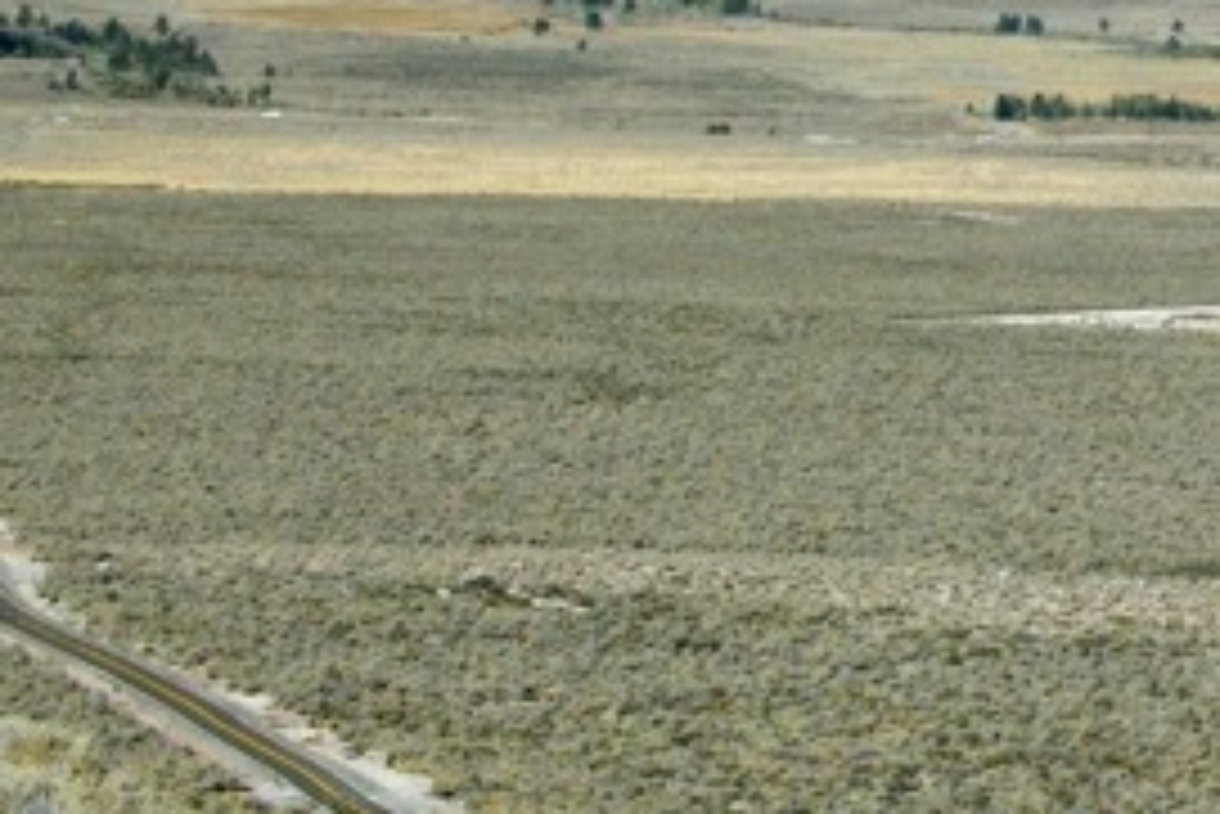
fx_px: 8437
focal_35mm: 249
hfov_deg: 8.0
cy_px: -461
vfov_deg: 5.5
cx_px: 2030
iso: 800
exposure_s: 1/750
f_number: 8
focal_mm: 45
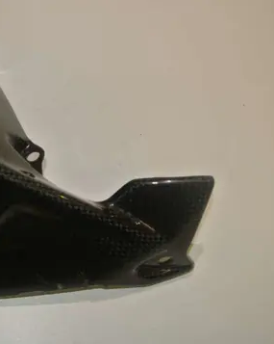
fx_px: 518
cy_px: 172
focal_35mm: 51
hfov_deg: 28.4
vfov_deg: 36.7
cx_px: 22
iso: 200
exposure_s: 1/60
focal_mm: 13.6
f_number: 4
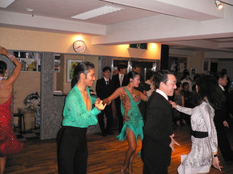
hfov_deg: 52.6
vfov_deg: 40.7
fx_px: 236
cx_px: 116
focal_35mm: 35
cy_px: 87
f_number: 2.8
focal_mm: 5.8
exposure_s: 1/60
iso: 400
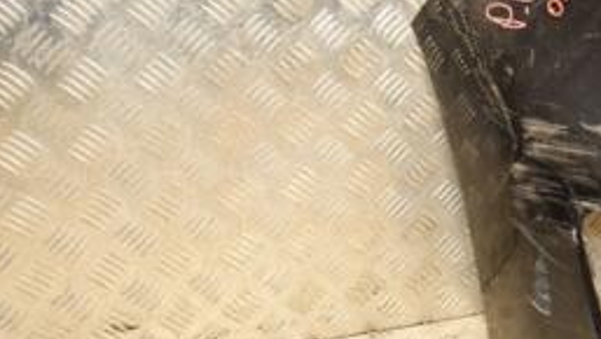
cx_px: 676
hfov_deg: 28.6
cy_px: 143
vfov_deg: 18.3
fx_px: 1053
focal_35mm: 66
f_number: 5
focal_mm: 18
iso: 800
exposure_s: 1/200
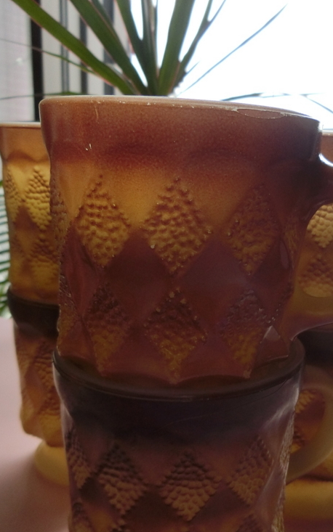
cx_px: 219
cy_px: 319
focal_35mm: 37
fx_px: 537
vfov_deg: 52.4
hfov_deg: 34.2
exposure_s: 1/125
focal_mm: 4.5
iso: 100
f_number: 3.5
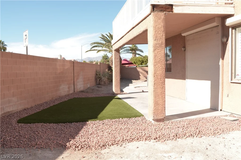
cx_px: 120
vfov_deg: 47.7
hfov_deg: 67.5
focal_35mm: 27
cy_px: 80
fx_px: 180
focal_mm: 18
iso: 200
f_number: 7.1
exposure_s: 1/250
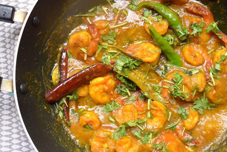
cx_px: 105
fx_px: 353
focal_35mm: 56
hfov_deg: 35.6
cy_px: 86
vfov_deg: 24.2
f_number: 6.3
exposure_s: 1/160
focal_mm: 32
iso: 400
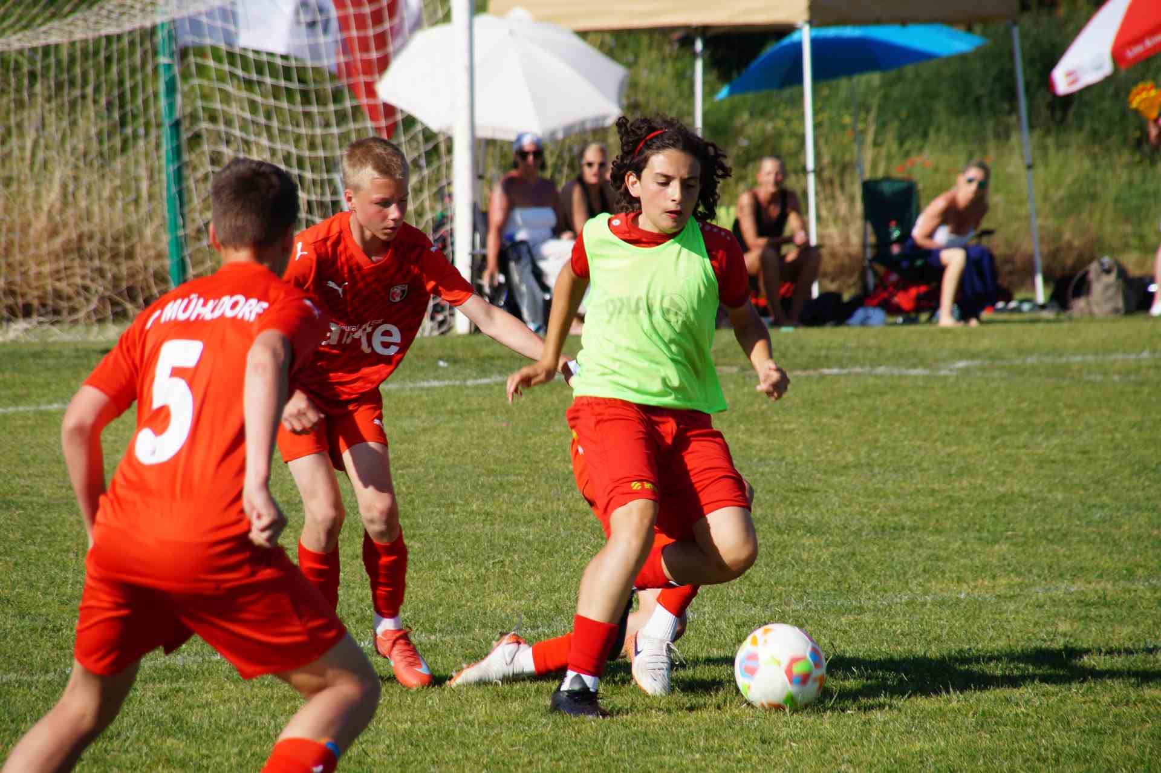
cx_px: 580
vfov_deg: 4.6
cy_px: 386
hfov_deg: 6.9
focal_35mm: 300
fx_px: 9670
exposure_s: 1/400
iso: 100
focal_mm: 200
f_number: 8
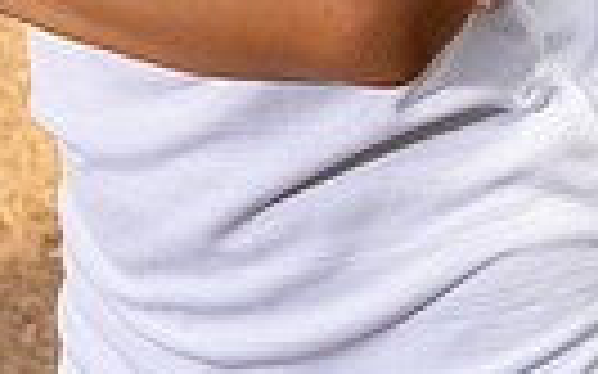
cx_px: 130
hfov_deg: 10.3
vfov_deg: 6.1
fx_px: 3323
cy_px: -577
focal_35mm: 204
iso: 100
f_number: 8
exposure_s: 1/250
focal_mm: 59
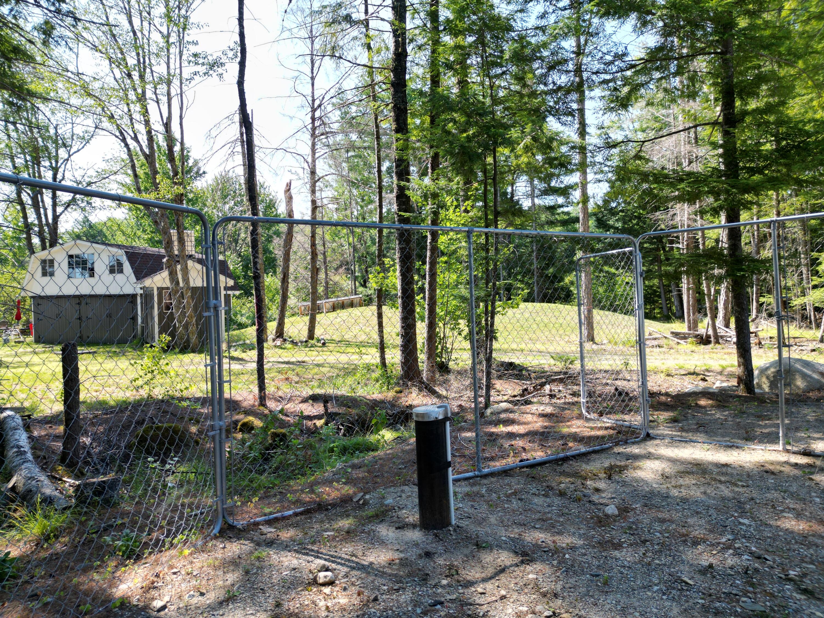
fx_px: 571
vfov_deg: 56.8
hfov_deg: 71.6
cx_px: 412
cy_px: 309
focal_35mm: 24
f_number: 1.7
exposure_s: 1/800
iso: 100
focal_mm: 6.72
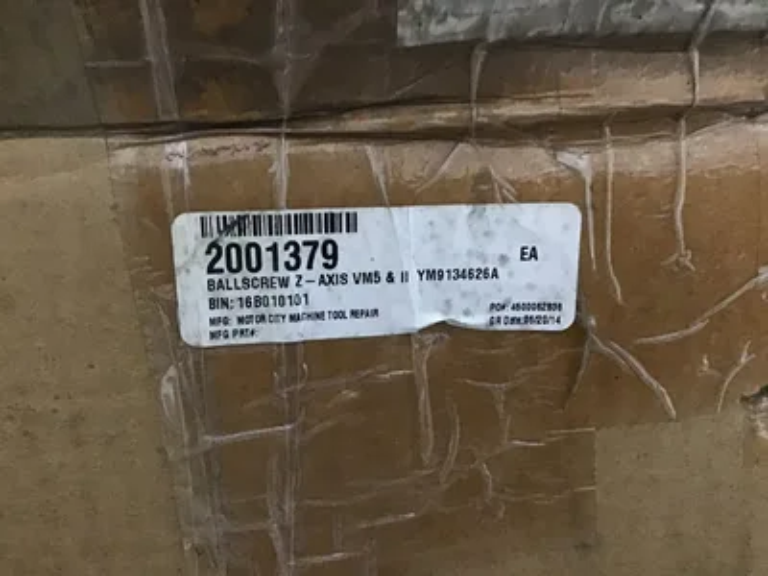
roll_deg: +2.5
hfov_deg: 58.4
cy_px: 288
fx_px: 688
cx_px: 384
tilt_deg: -11.1
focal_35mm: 31
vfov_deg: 45.4
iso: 500
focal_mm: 3.3
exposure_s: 1/15
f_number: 2.4
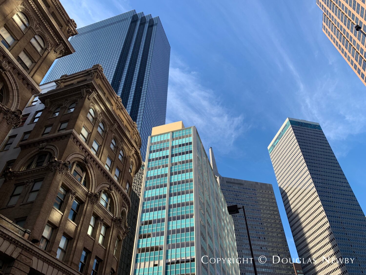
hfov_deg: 67.3
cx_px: 183
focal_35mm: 26
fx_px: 275
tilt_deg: +44.4
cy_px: 138
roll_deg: -0.8
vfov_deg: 53.1
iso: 25
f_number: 1.8
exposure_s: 1/664
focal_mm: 4.25
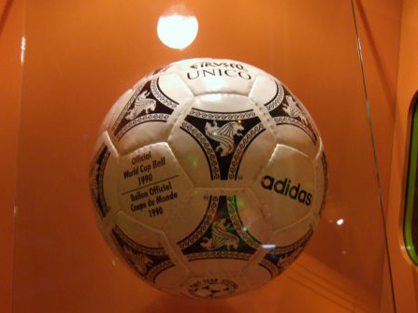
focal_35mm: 51
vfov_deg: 28.3
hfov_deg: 37.5
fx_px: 616
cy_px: 213
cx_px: 209
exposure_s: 1/15
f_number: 2.8
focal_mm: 7.9
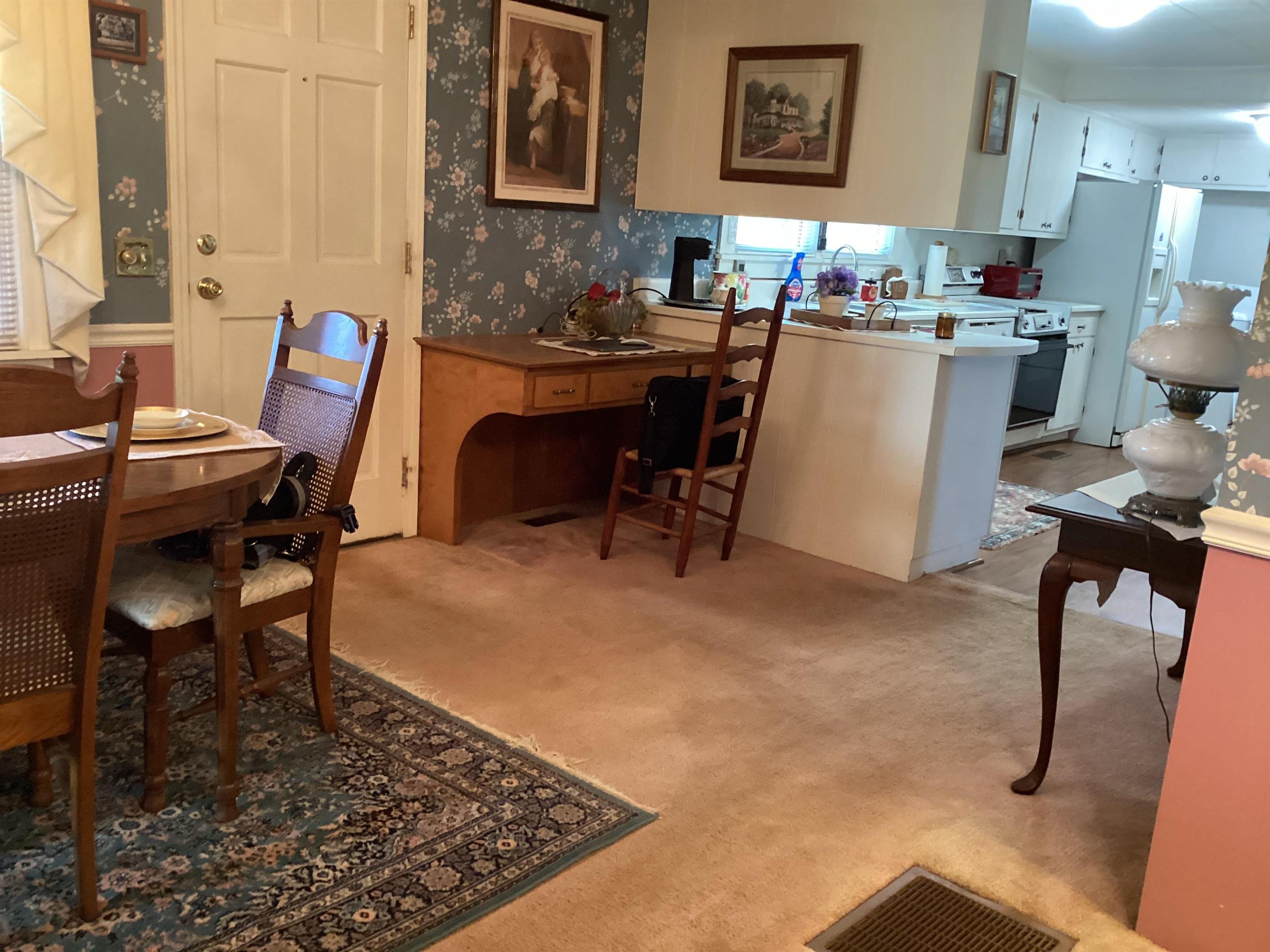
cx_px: 635
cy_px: 476
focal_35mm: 31
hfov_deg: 58.4
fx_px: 1137
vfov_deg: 45.4
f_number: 2.4
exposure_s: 1/30
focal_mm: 3.3
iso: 400
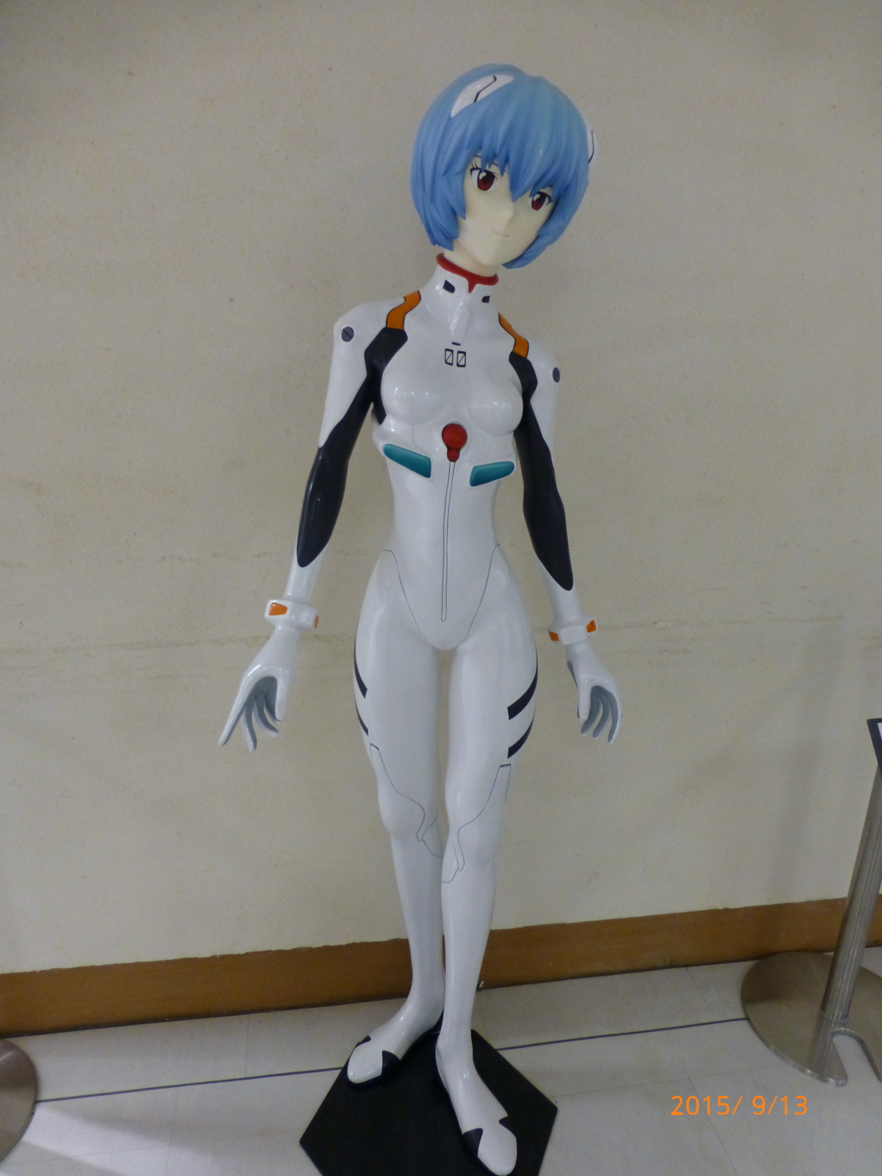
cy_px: 588
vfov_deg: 71.6
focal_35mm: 24
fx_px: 815
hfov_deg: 56.8
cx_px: 441
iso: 400
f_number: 3.3
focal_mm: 4.3
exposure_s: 1/60
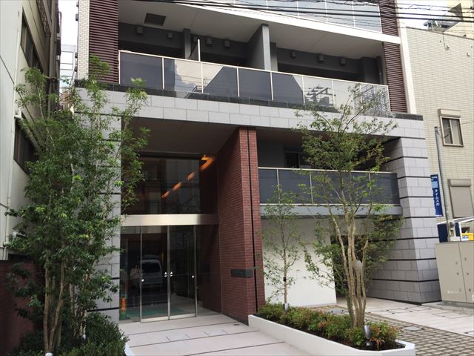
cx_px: 237
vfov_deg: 48.2
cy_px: 178
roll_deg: +2.7
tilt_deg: +9.8
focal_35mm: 29
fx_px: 397
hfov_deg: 61.7
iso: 32
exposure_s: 1/122
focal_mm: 4.15
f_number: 2.2
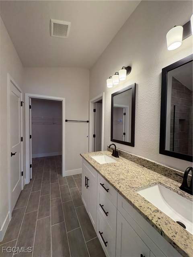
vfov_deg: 102.1
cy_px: 128
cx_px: 96
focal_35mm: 14
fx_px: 104
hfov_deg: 85.7
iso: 160
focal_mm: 2.22
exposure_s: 1/120
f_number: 2.2
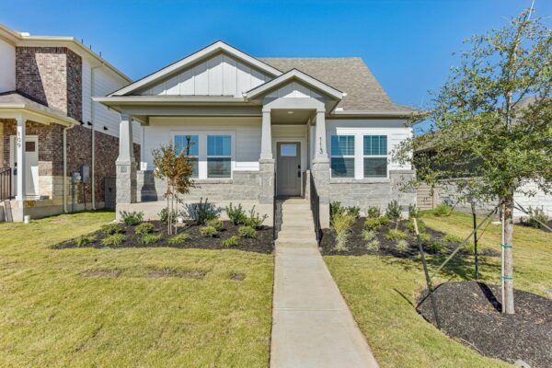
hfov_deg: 84.0
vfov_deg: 61.9
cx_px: 276
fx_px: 307
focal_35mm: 20
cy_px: 184
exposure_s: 1/2000
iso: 400
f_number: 8
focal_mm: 20
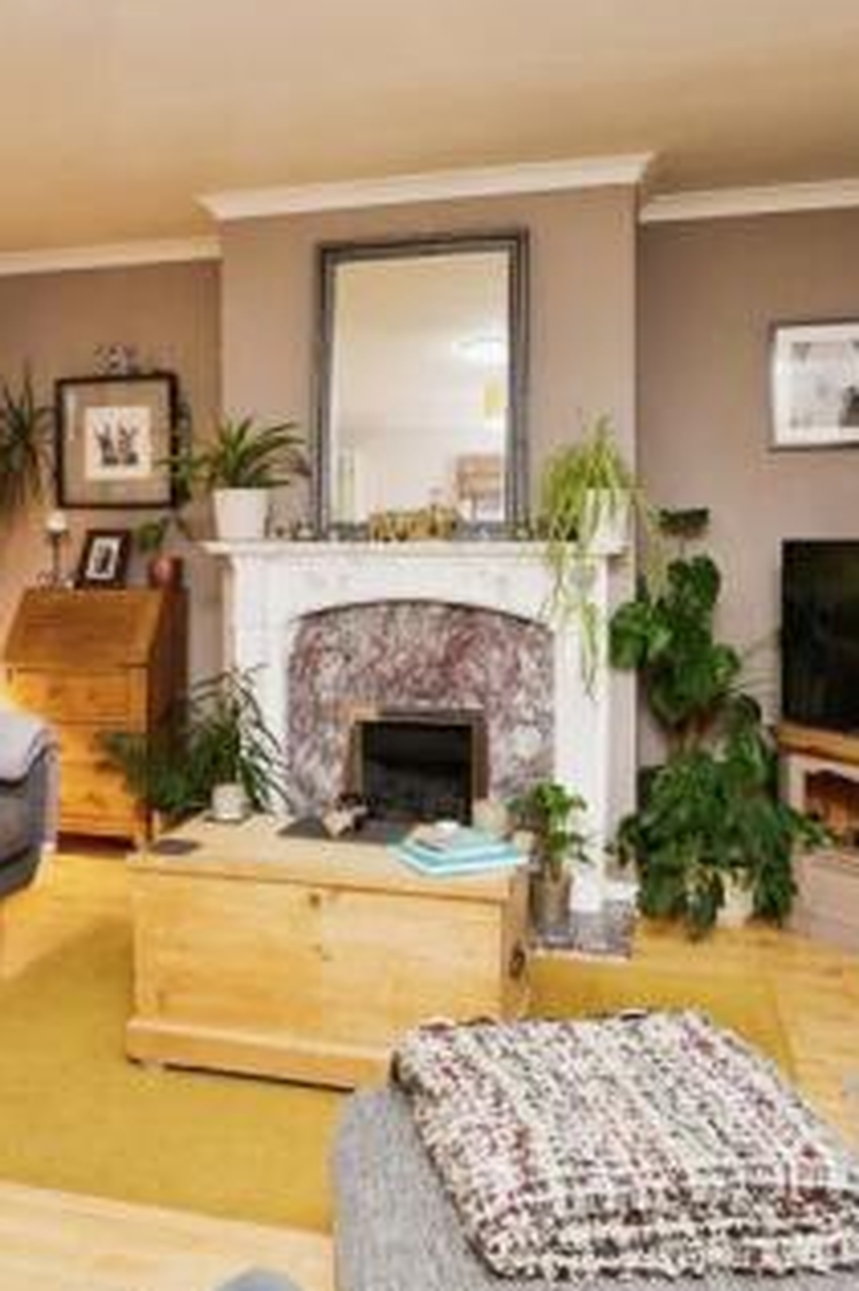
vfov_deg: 60.2
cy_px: 580
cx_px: 352
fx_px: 1111
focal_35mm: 31
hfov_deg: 42.1
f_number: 9
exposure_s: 1/3
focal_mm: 15
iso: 320
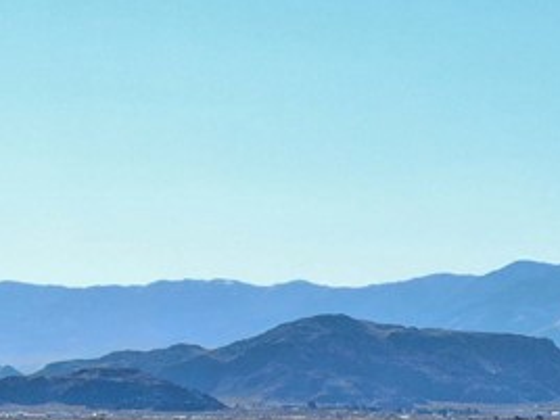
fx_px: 2847
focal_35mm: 176
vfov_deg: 8.3
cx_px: 719
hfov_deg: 11.0
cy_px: 631
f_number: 3.7
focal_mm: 8.23
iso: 100
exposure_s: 1/640
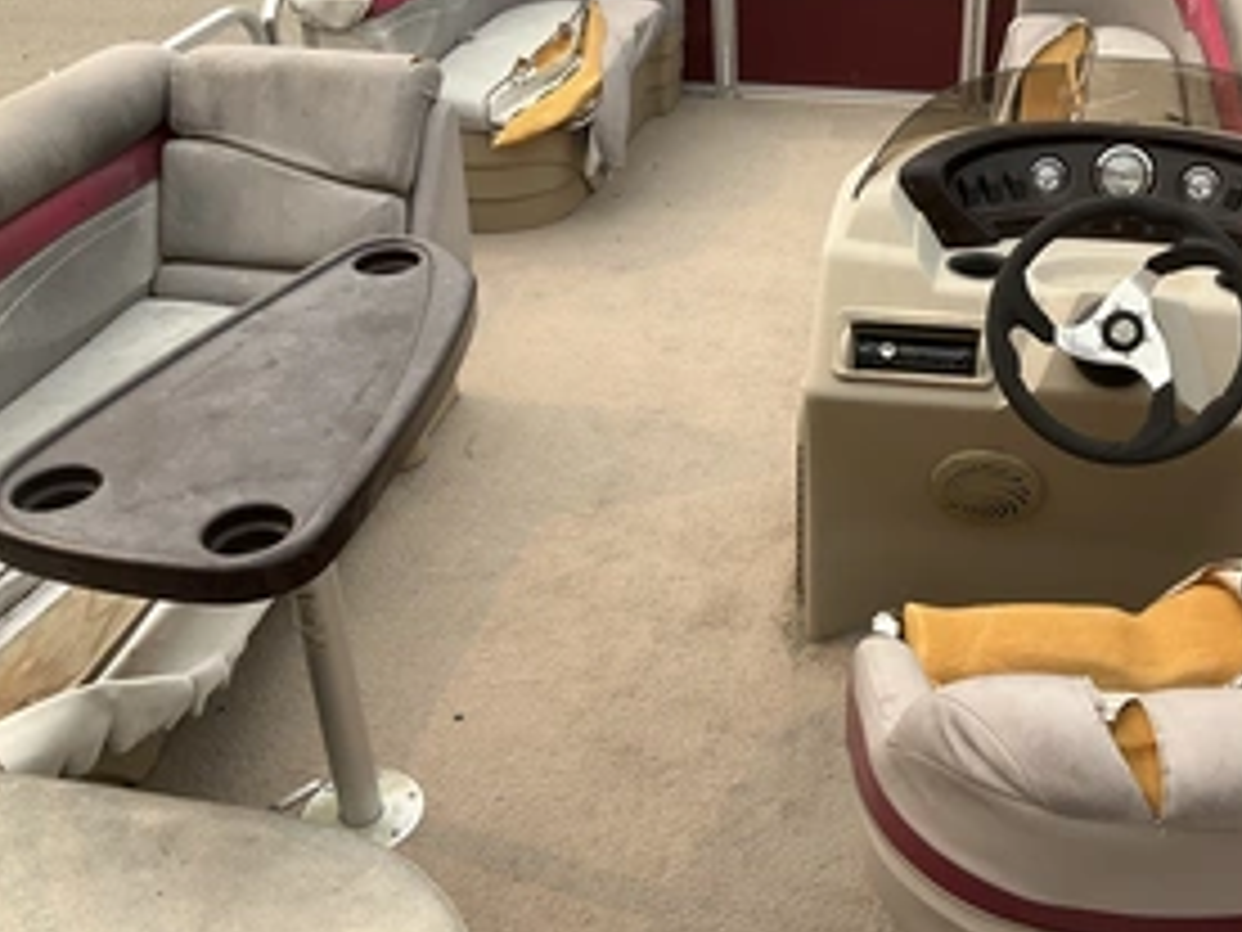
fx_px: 1507
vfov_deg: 34.3
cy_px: 396
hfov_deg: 44.1
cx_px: 842
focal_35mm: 42
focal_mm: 3
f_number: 1.8
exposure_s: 1/1121
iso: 25
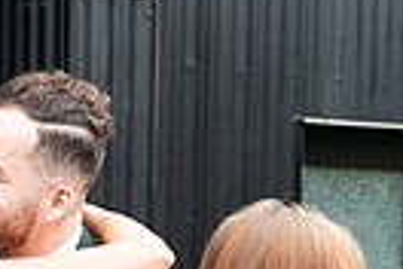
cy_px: 451
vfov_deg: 8.0
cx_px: 46
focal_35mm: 167
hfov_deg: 12.2
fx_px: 1869
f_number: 3.5
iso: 125
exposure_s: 1/200
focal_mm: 38
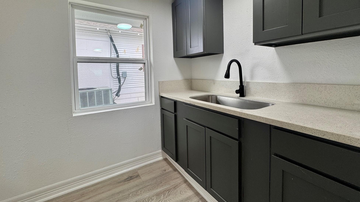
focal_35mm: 16
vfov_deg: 66.3
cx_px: 177
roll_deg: +1.3
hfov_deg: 99.4
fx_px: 153
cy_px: 79
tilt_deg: -2.4
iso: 50
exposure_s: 1/99
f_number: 2.2
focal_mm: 2.22
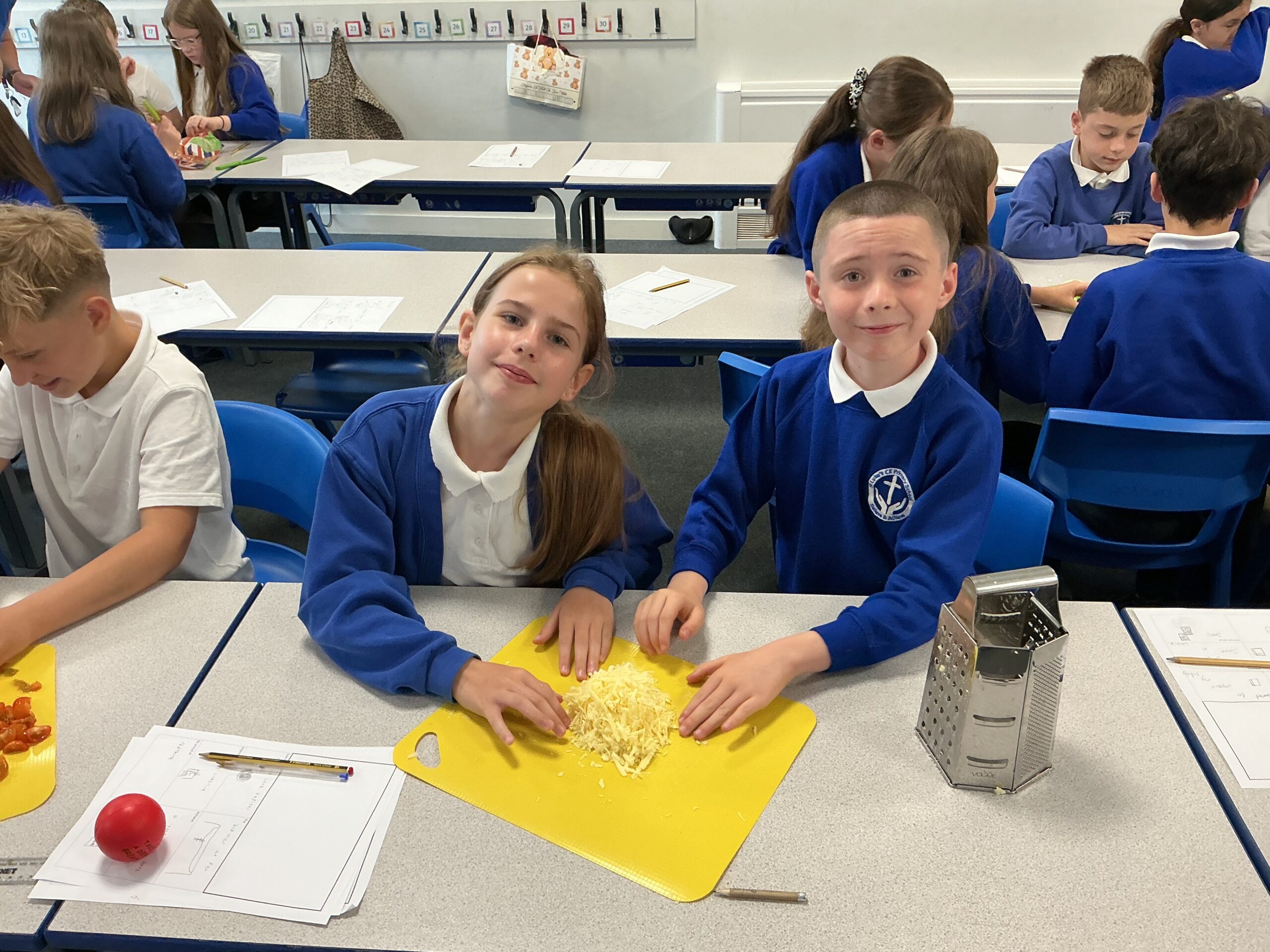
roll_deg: +1.2
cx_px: 635
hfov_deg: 61.7
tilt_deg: -29.5
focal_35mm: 29
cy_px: 476
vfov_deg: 48.2
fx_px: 1064
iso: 100
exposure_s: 1/60
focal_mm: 3
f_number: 1.8
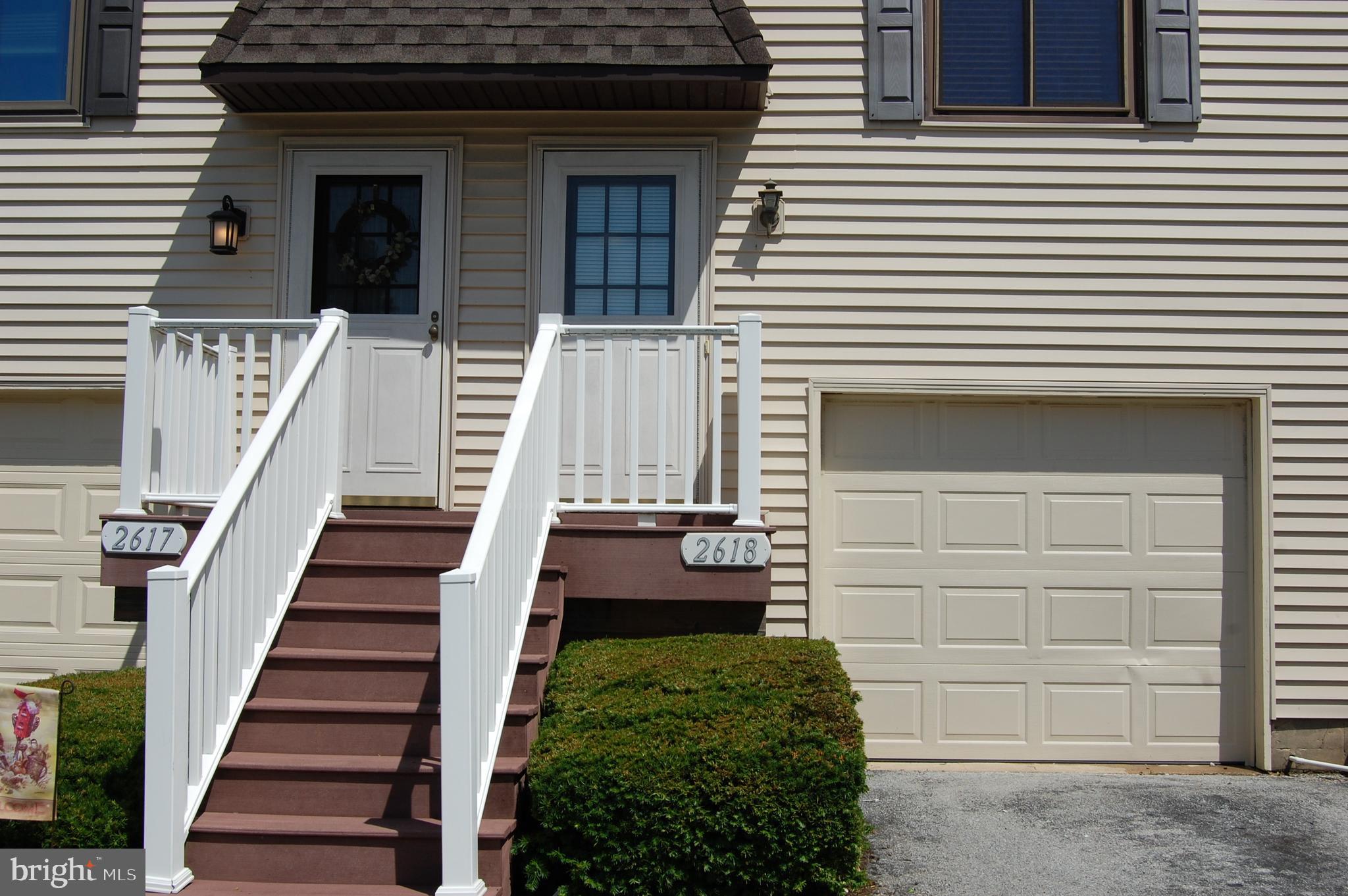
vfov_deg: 34.1
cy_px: 448
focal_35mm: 39
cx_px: 674
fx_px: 1459
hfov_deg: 49.6
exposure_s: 1/500
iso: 200
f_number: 11
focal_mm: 26
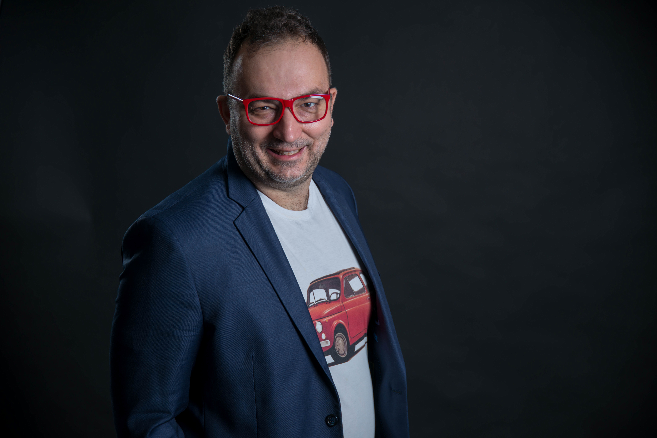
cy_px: 219
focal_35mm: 82
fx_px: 1497
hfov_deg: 24.8
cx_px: 328
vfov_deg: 16.7
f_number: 4
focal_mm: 82
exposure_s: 1/160
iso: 100
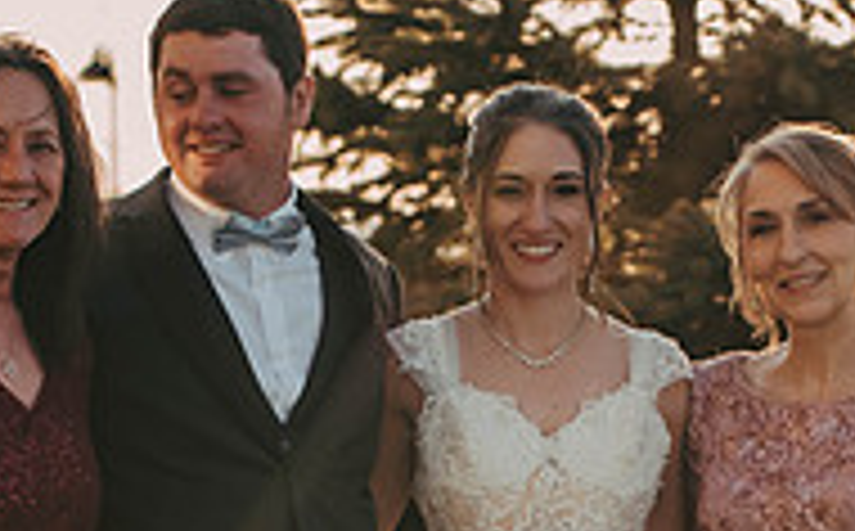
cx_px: 558
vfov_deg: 5.8
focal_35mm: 224
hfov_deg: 9.4
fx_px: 5210
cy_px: 560
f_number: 2.8
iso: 800
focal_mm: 70
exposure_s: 1/3200
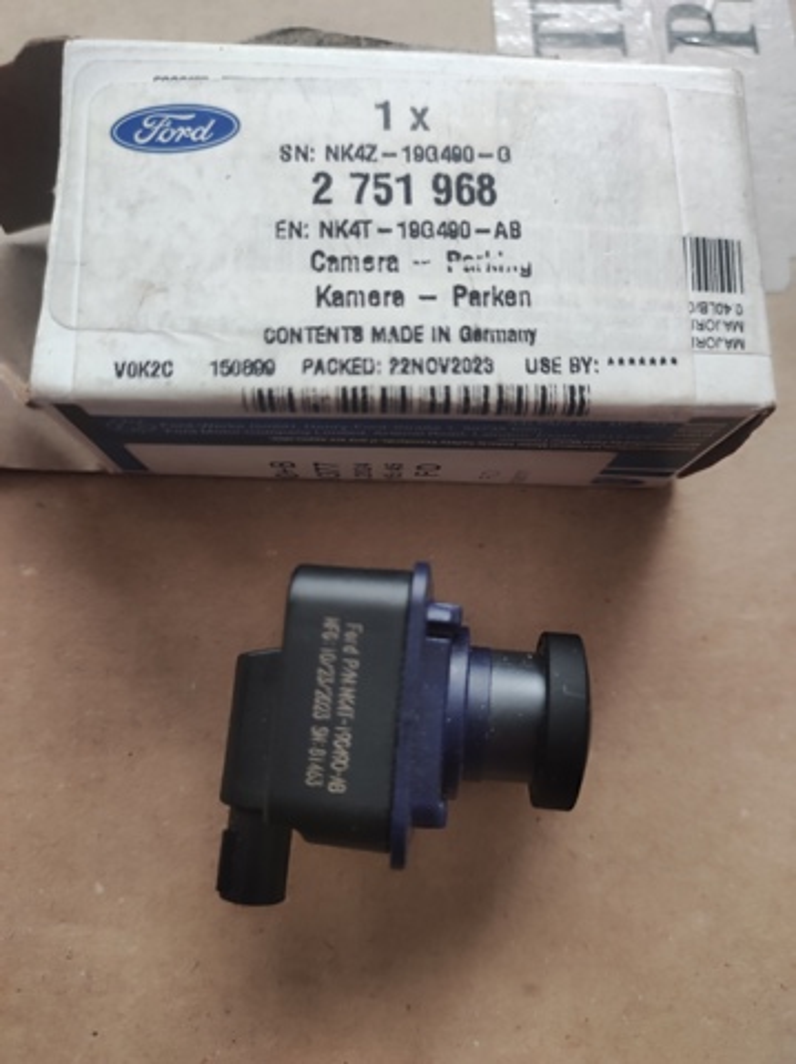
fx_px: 522
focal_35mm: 17
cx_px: 398
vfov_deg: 91.1
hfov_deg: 74.6
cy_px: 532
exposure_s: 1/50
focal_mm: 4.74
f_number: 1.79
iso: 594
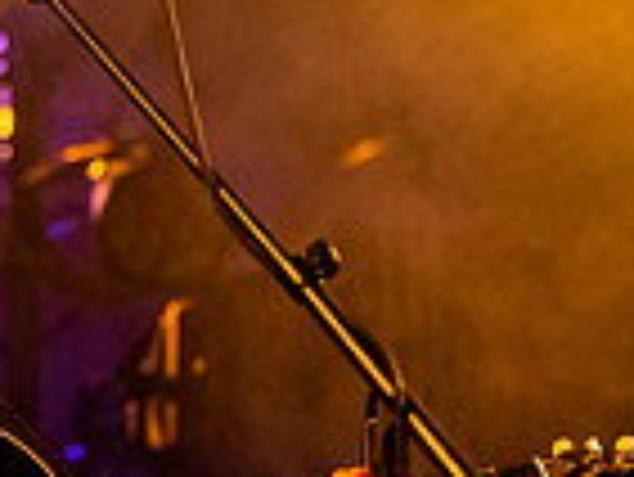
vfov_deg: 7.5
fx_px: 3630
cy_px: 299
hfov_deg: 10.0
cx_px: 229
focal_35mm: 198
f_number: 2
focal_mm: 50
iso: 1250
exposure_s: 1/320
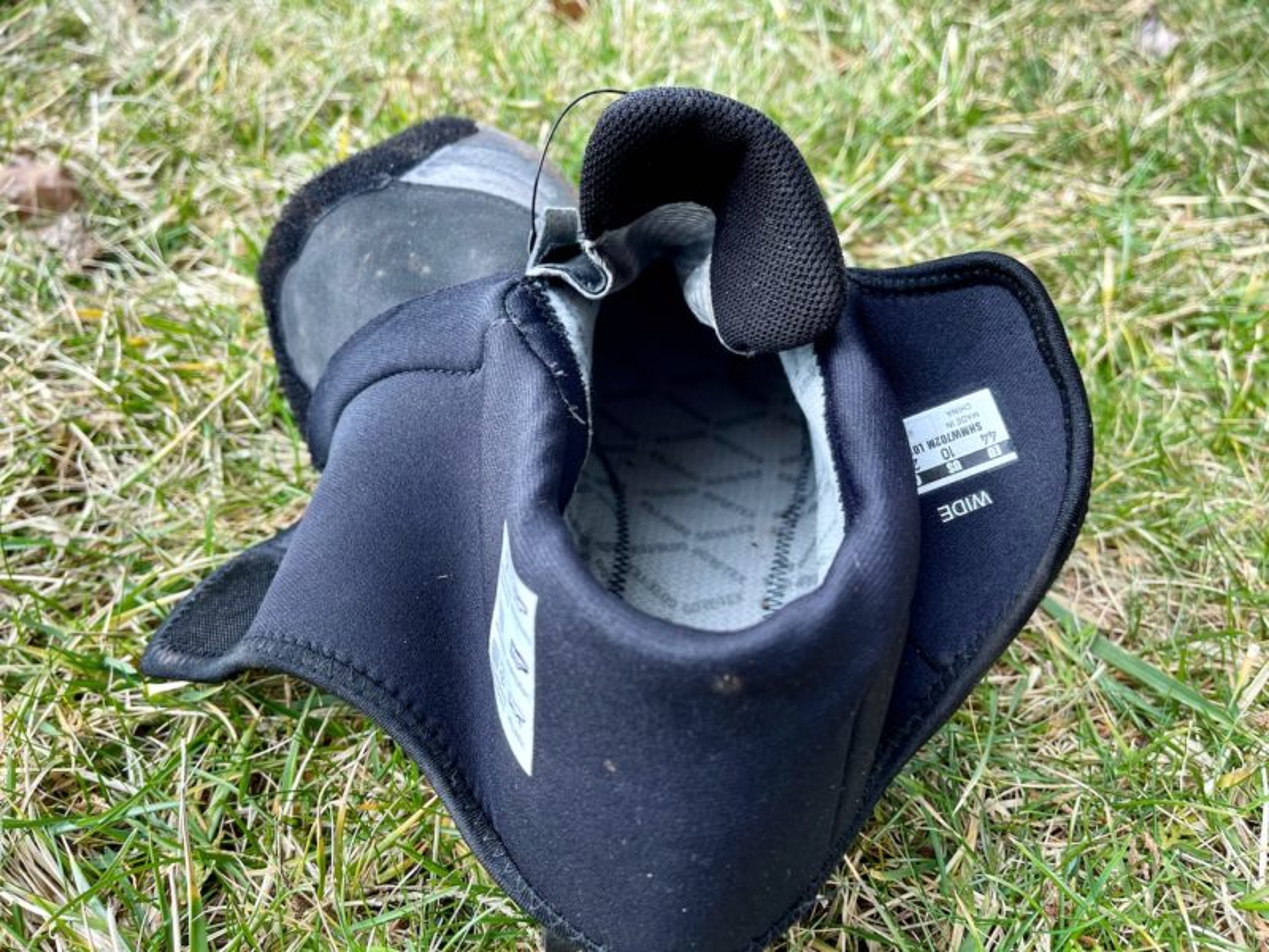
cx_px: 634
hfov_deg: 67.3
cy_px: 476
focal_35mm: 26
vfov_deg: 53.1
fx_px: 953
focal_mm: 5.1
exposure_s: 1/122
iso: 32
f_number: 1.6
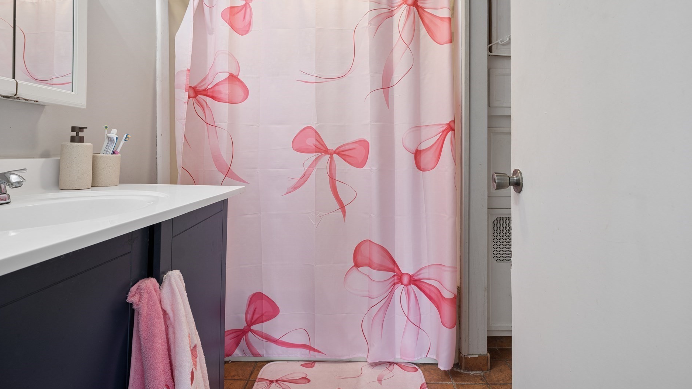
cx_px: 352
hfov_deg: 99.4
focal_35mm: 16
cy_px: 149
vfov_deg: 66.2
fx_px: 294
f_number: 8
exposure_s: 1/8
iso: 400
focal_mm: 14
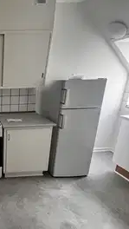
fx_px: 121
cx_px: -18
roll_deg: +1.5
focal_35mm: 20
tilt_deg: -14.3
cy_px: 111
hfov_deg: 42.1
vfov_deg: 86.6
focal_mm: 1.57
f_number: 1.8
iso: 320
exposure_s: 1/60
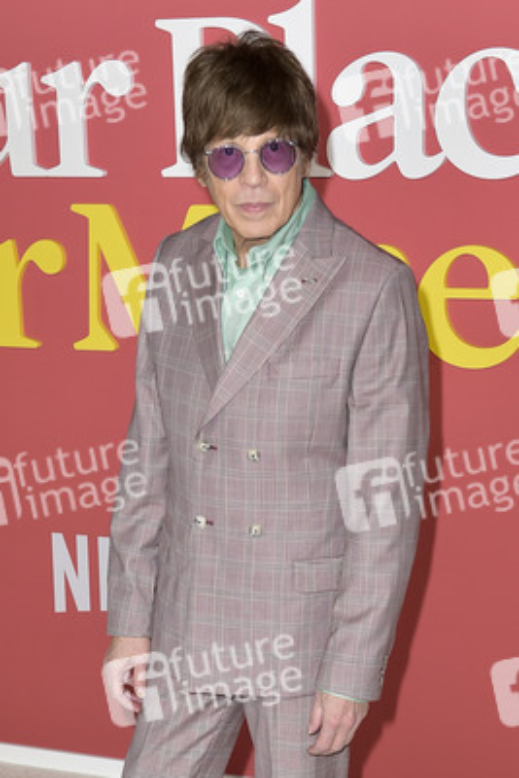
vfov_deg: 39.6
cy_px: 389
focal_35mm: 50
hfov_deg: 27.0
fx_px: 1080
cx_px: 260
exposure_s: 1/250
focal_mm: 50
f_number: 6.3
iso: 400
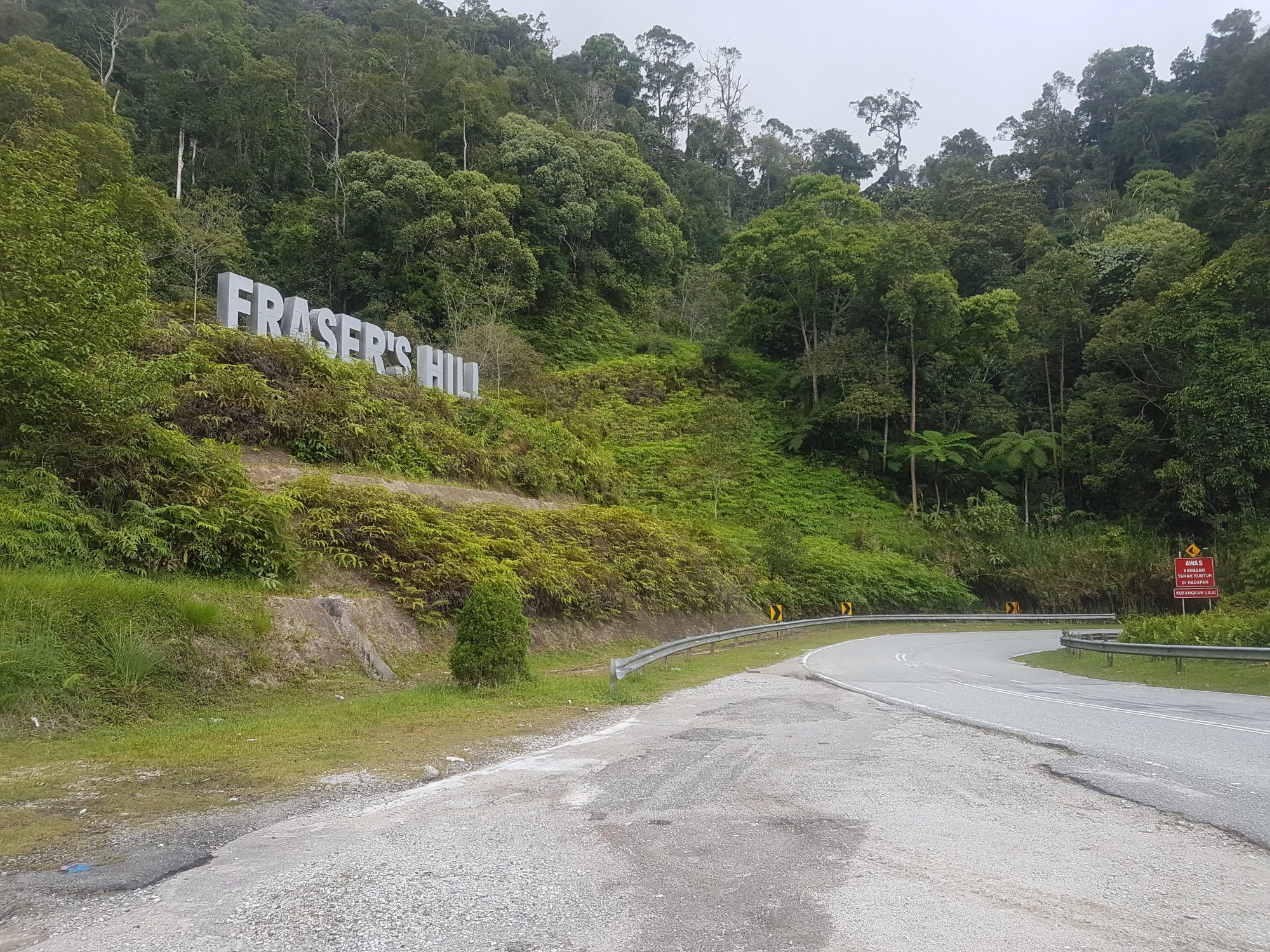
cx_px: 635
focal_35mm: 26
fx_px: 954
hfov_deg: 67.3
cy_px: 476
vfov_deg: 53.1
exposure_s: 1/373
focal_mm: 4.2
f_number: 1.7
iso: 40
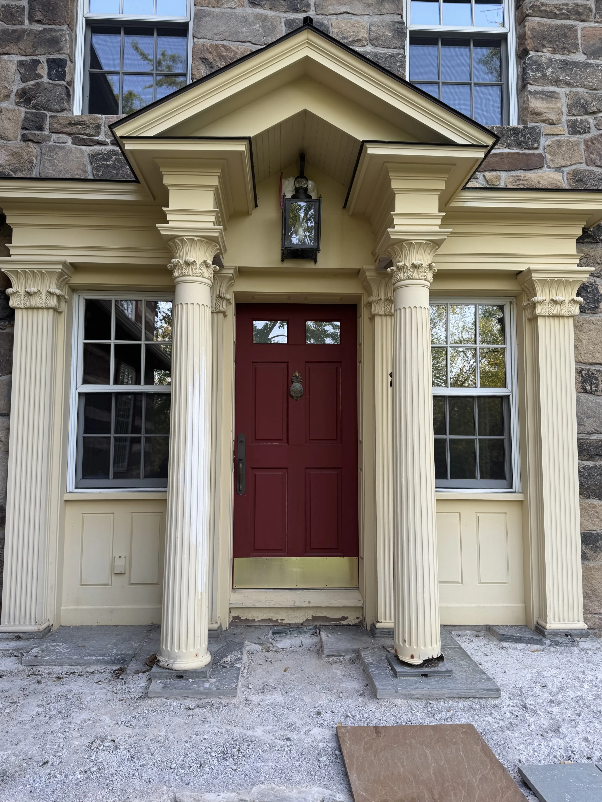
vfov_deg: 71.6
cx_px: 301
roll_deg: +1.1
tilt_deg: +5.3
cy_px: 401
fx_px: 557
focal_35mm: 24
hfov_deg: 56.8
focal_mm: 6.76
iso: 64
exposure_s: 1/121
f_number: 1.78
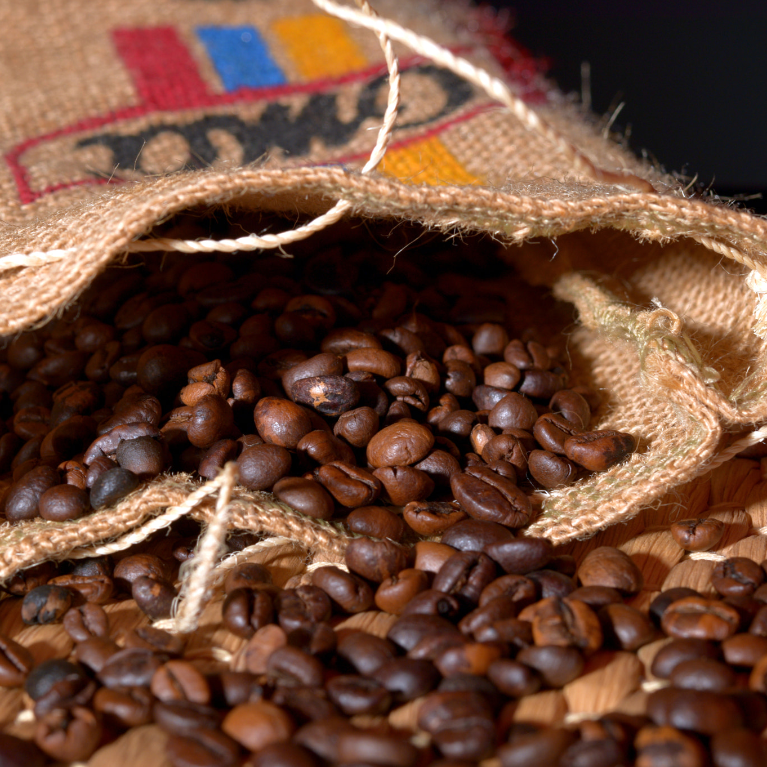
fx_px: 2883
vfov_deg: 15.2
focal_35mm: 115
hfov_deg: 15.1
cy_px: 384
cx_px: 229
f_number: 10
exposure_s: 1/160
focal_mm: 60
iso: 100
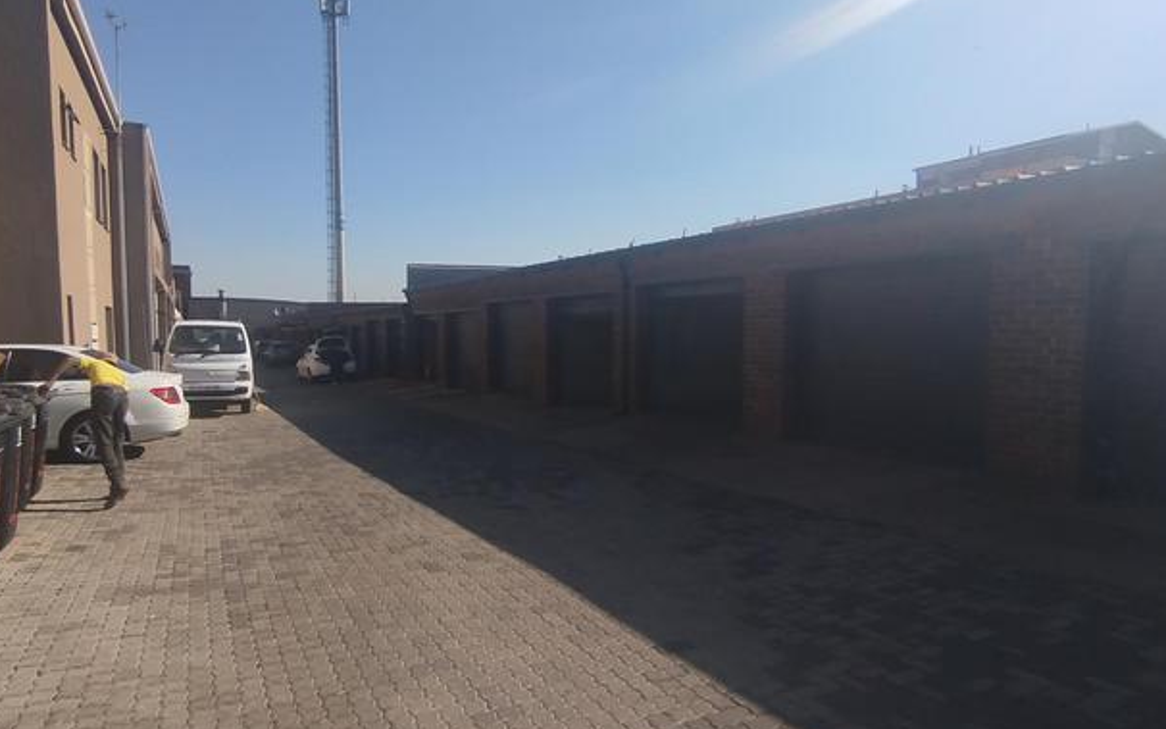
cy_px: 377
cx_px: 512
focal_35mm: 21
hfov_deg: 81.9
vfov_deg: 57.3
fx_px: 667
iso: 50
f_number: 2.2
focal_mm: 1.65
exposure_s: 1/2263
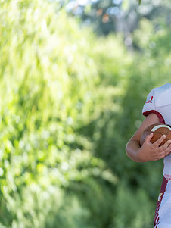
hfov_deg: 6.5
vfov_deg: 8.7
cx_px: 211
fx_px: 1501
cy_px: 139
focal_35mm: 228
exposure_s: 1/320
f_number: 2.8
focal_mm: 123
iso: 200
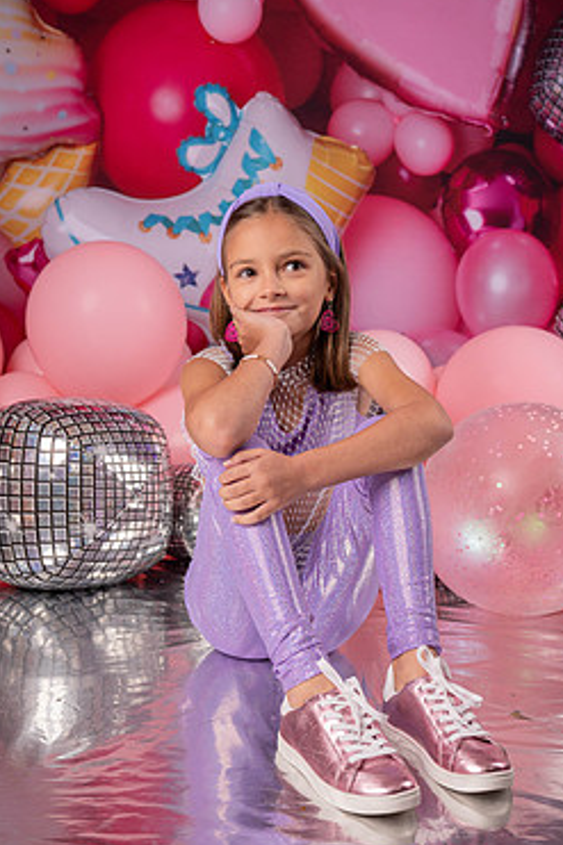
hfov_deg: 26.4
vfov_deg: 38.9
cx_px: 319
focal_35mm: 51
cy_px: 460
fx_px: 1197
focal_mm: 42
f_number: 5
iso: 160
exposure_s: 1/160
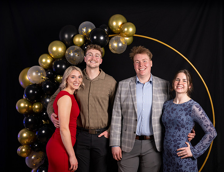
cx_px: 113
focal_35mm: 49
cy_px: 86
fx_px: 322
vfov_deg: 29.9
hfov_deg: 38.4
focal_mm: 45
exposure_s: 1/250
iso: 320
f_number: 4.5
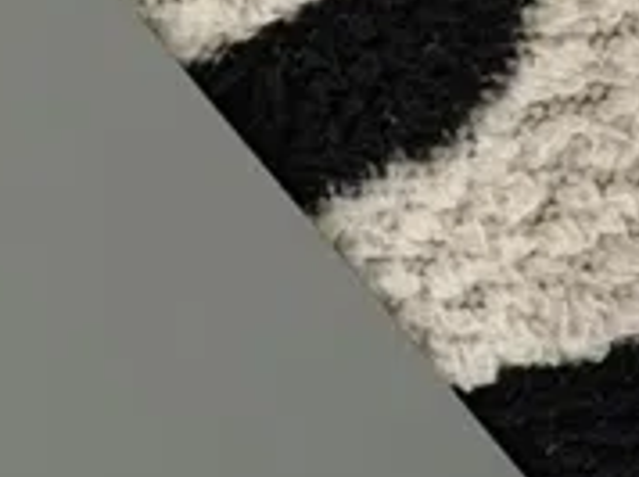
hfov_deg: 11.0
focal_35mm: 173
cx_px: -355
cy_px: 72
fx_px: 3189
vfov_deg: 8.5
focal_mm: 6.76
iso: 400
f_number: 1.78
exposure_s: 1/40
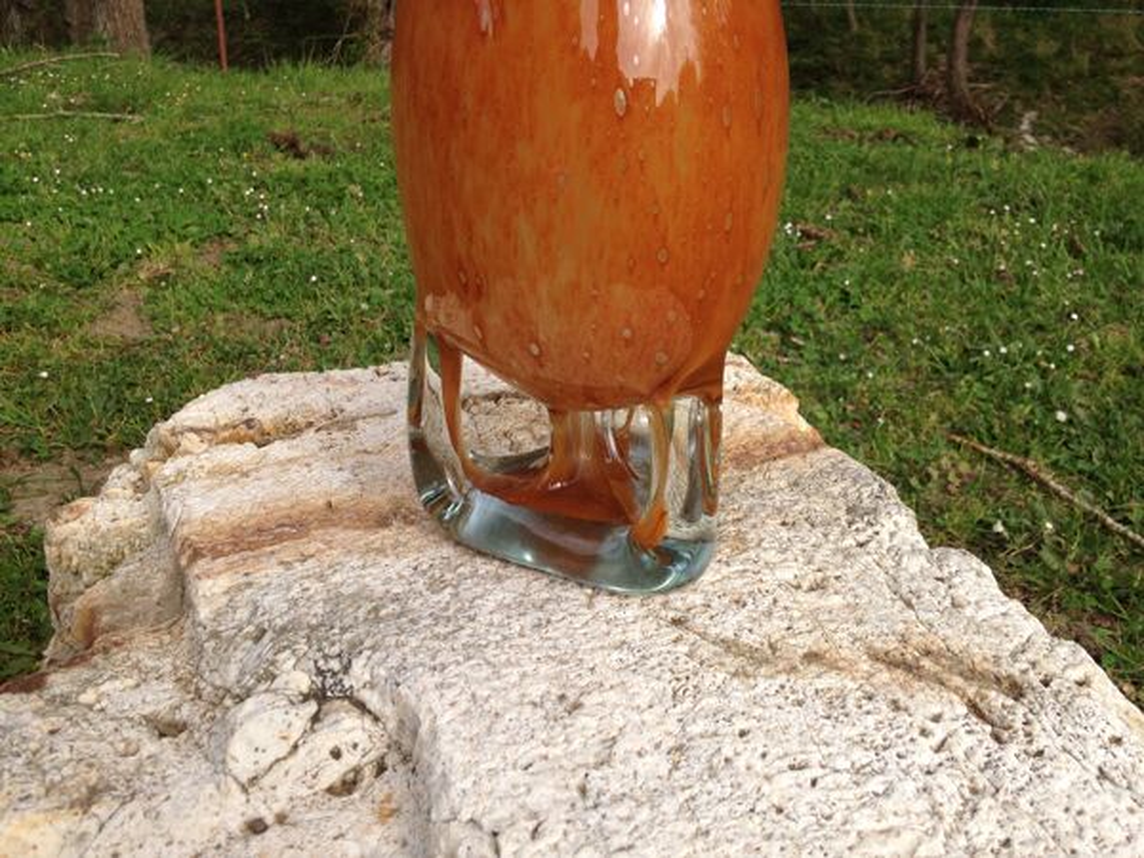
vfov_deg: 42.9
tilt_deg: -28.7
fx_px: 1091
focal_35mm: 33
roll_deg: +1.7
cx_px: 572
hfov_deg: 55.4
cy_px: 429
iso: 50
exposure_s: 1/559
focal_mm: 4.12
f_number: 2.4
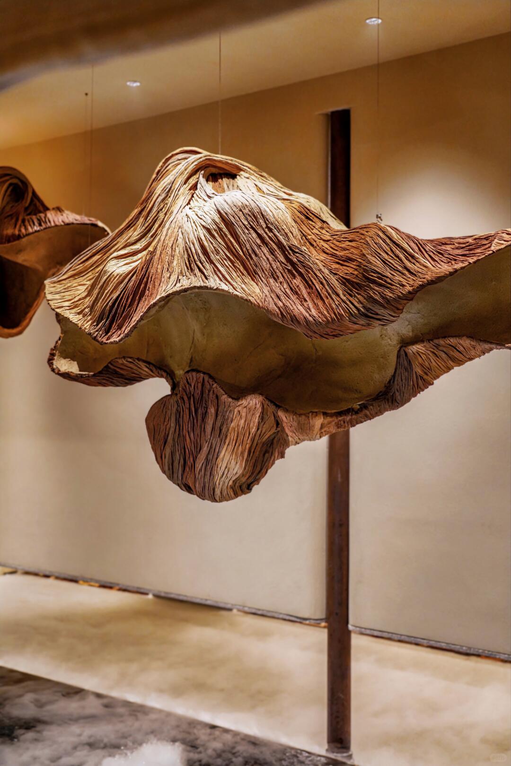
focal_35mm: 42
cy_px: 383
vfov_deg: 46.4
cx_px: 256
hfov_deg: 31.9
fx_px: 894
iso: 2500
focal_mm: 42
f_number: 4
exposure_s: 1/40
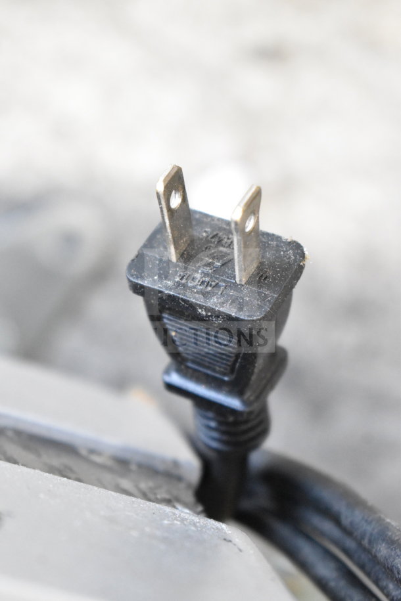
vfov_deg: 24.6
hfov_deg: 16.6
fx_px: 1378
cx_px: 200
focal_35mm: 82
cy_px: 300
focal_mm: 55
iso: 6400
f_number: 6.3
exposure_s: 1/160
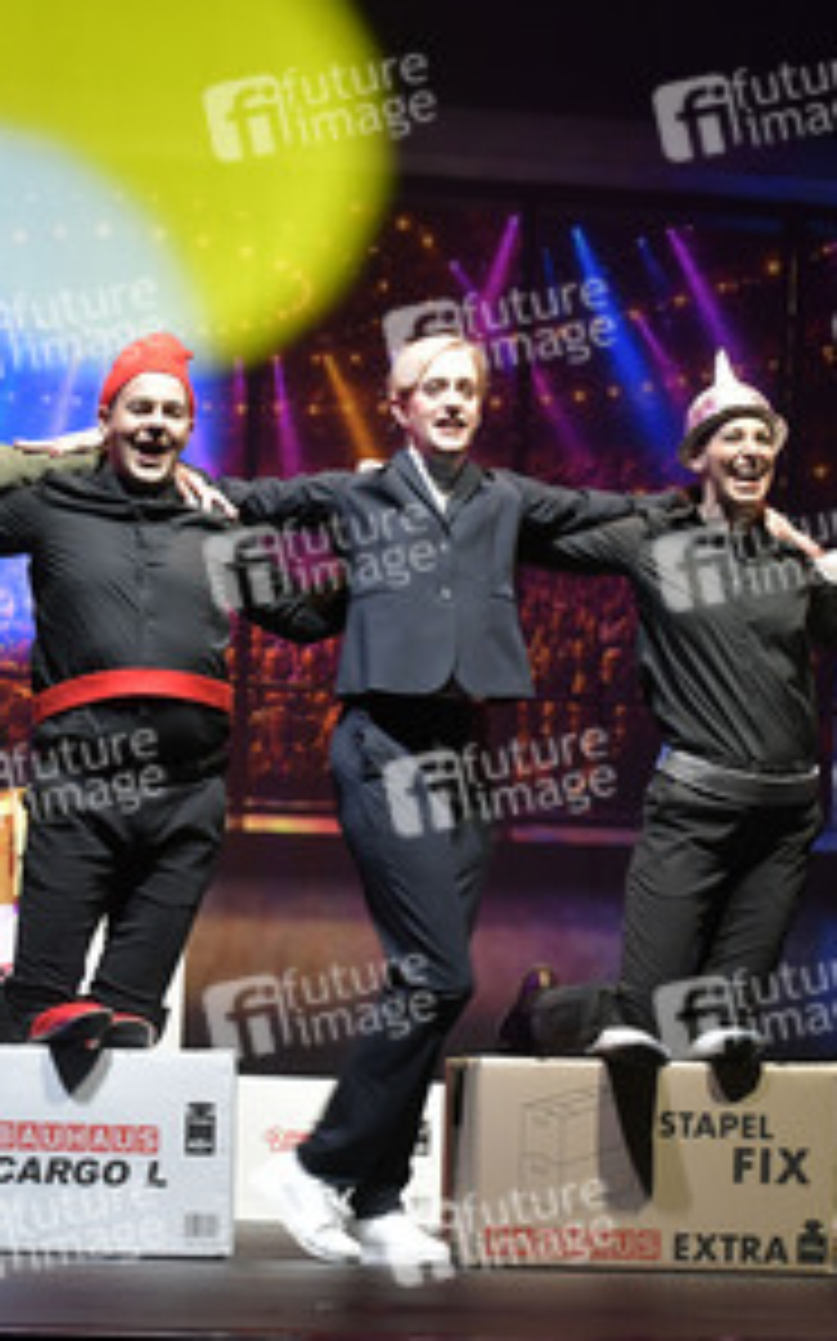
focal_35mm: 108
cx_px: 380
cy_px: 670
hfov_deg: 12.1
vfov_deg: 19.3
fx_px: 3946
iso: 2500
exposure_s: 1/80
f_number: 5.6
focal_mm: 70
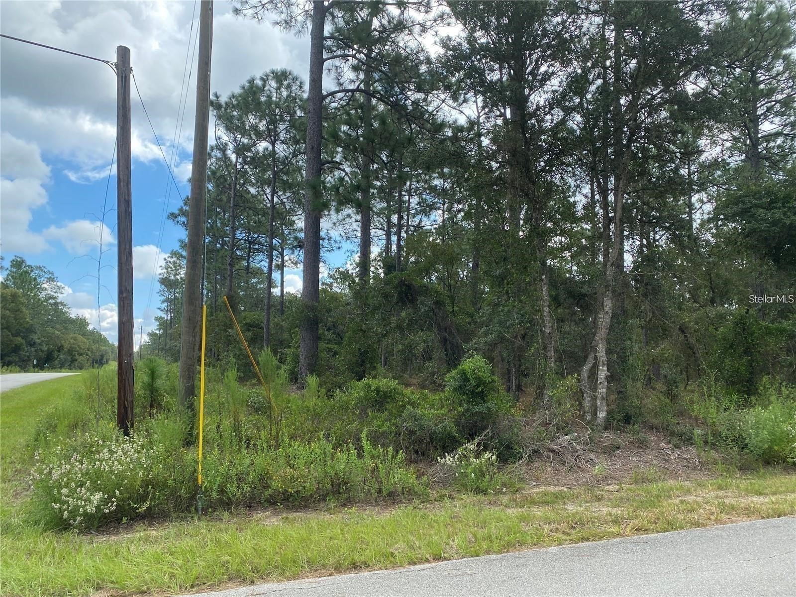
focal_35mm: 26
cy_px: 298
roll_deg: -1.6
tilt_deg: +7.8
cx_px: 398
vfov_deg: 53.1
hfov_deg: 67.3
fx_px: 598
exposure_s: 1/1007
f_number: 1.8
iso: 32
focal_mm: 4.25
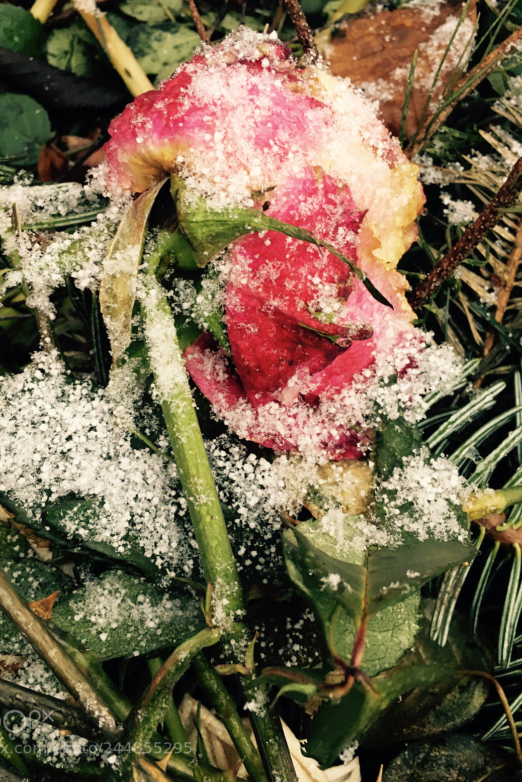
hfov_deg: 42.3
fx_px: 674
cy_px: 385
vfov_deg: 60.3
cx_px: 231
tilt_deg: -75.5
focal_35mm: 31
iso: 100
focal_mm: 4.15
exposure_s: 1/33
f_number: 2.2
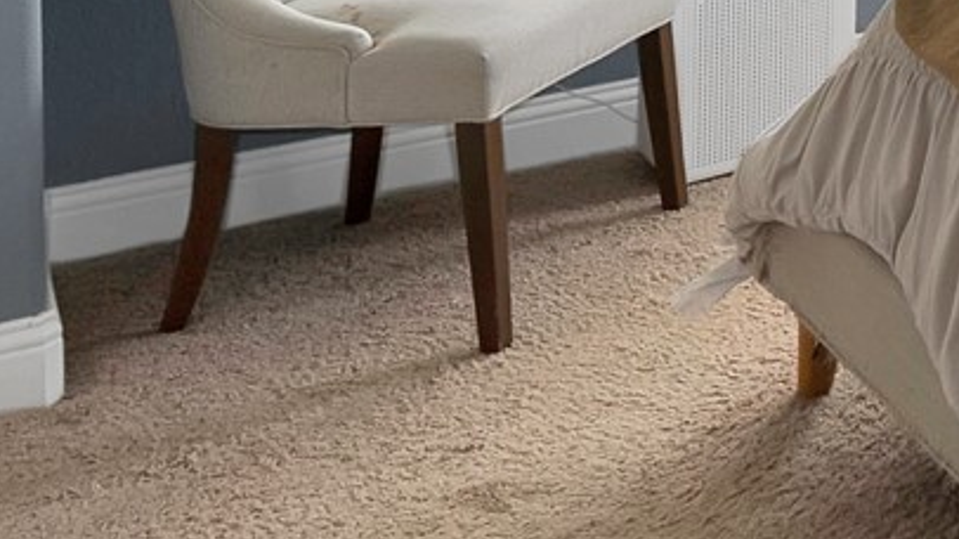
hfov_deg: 23.0
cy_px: -491
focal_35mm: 62
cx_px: 1625
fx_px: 1576
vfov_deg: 15.9
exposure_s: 1/15
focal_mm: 12
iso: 640
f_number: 9
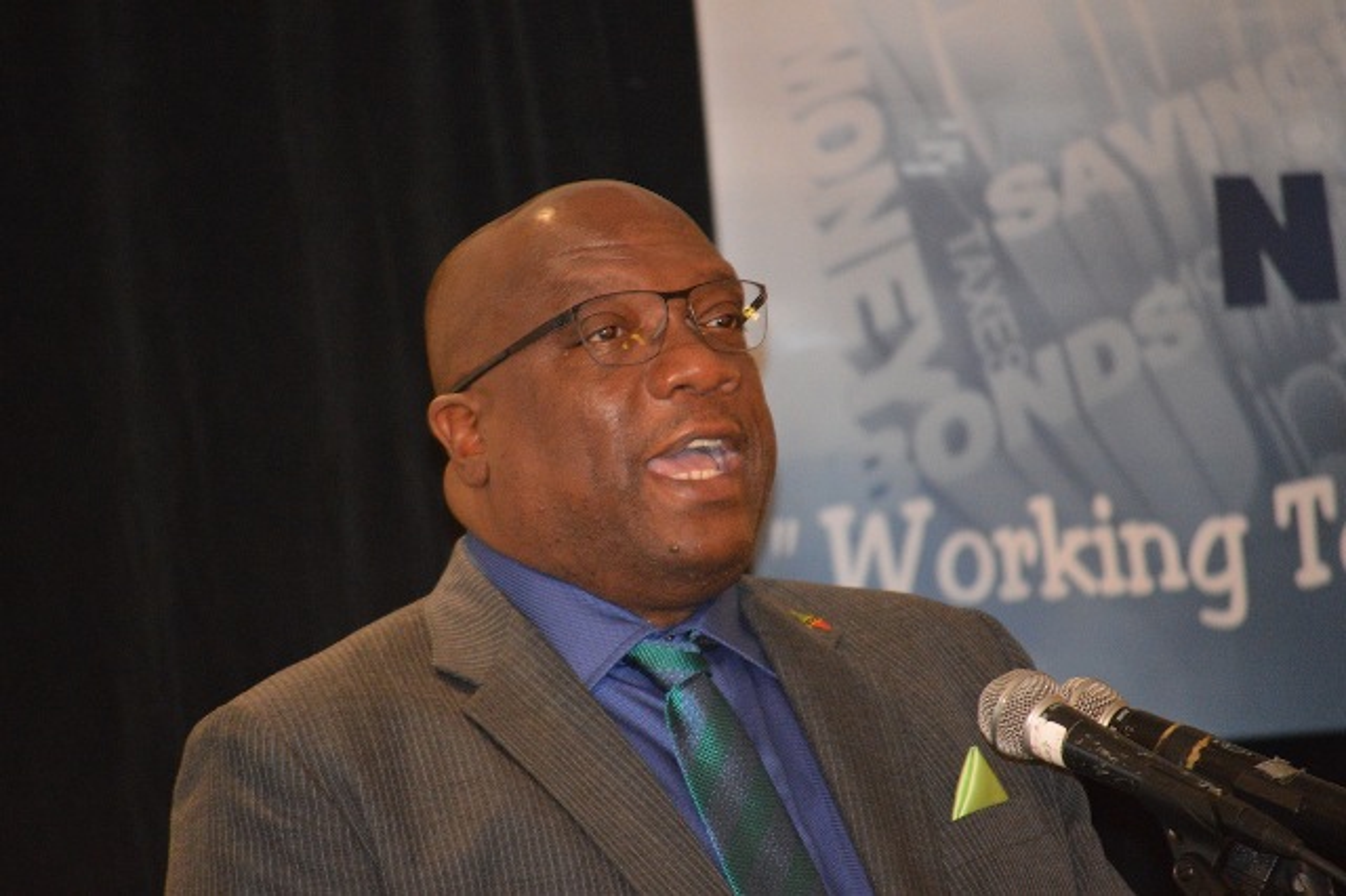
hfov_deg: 7.6
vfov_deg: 5.1
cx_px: 673
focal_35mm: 270
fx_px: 10089
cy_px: 448
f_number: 5.6
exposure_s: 1/60
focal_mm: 180
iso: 3200
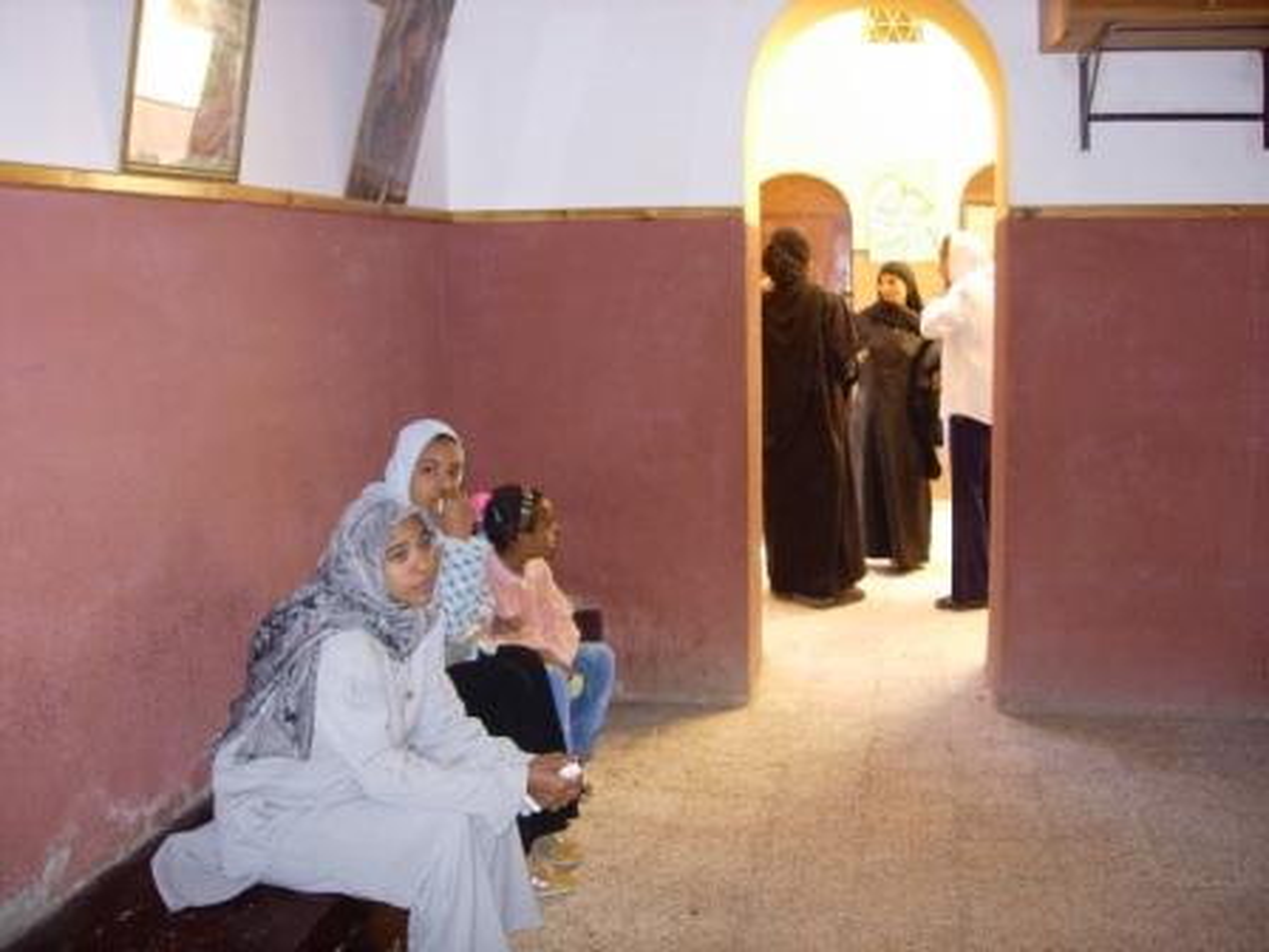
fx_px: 1393
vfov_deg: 37.7
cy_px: 476
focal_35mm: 38
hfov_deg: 49.0
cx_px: 634
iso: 94
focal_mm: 7.8
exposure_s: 1/76.1
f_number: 2.8
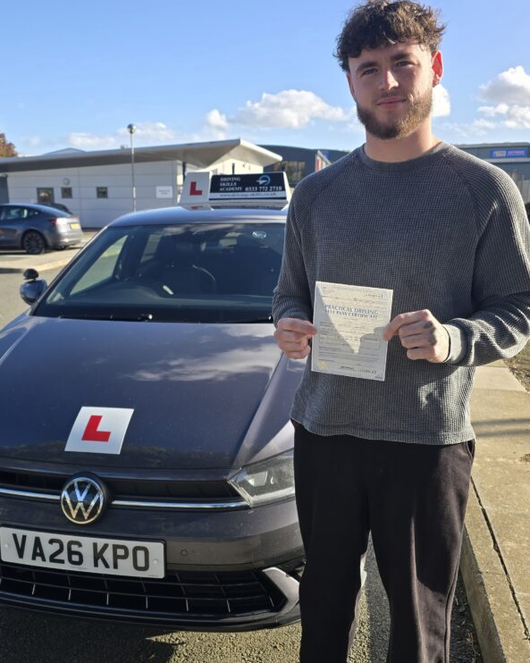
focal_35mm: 31
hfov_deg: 46.7
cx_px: 201
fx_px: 608
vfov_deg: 57.2
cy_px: 346
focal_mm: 6.3
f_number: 1.7
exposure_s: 1/266
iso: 12
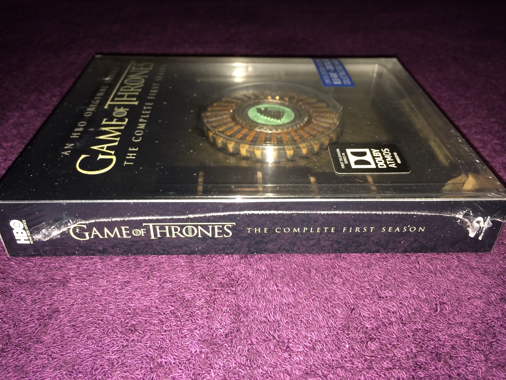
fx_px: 424
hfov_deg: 61.7
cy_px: 190
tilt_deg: -35.5
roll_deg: +1.5
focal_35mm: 29
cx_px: 253
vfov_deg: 48.2
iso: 40
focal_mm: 4.15
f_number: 2.2
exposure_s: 1/20
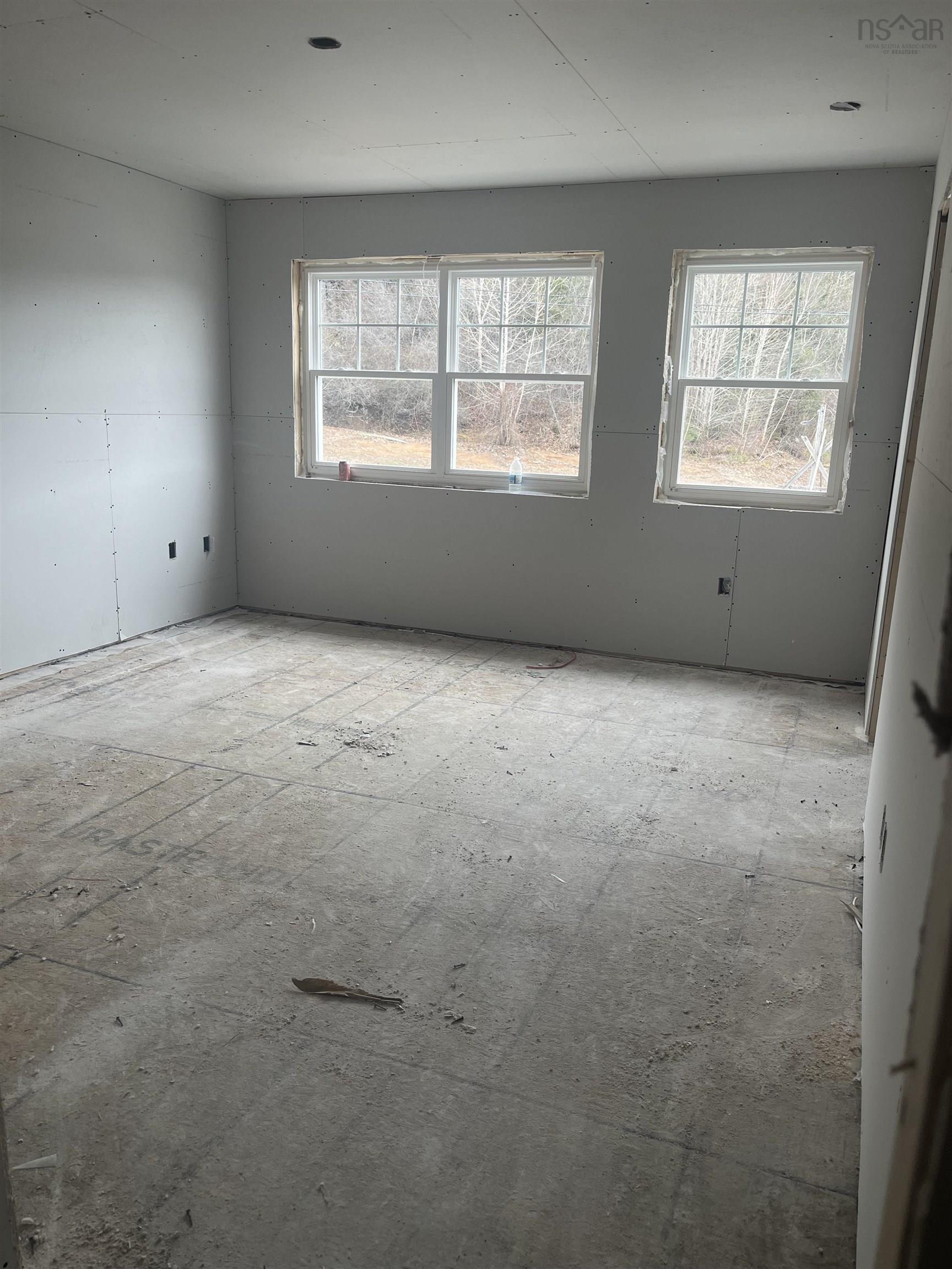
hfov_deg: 53.1
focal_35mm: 26
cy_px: 634
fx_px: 953
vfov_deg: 67.3
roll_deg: -2.2
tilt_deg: -14.3
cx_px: 476
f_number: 1.6
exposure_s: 1/121
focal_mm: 5.1
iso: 50
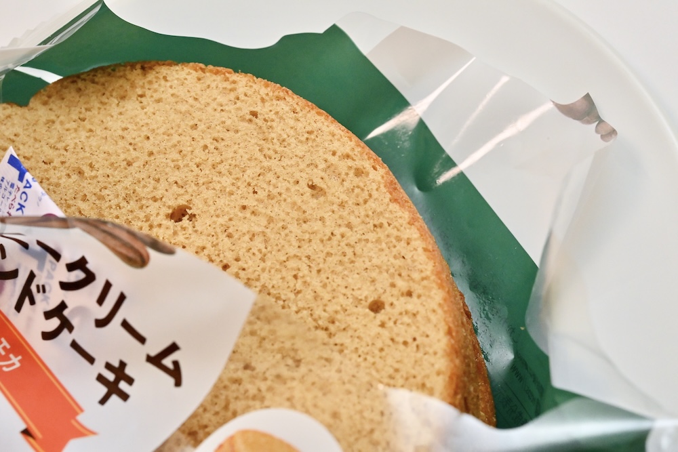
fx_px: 1130
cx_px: 339
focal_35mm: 60
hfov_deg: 33.4
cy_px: 226
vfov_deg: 22.6
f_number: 13
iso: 6400
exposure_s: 1/250
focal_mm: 60
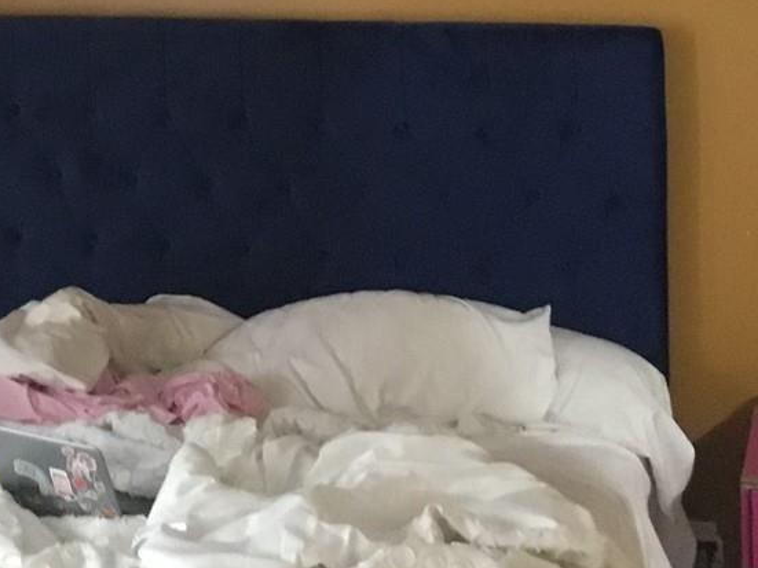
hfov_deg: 21.6
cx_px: 208
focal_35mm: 90
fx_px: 1970
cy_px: -91
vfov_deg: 15.9
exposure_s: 1/15
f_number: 2.4
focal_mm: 3.3
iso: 400
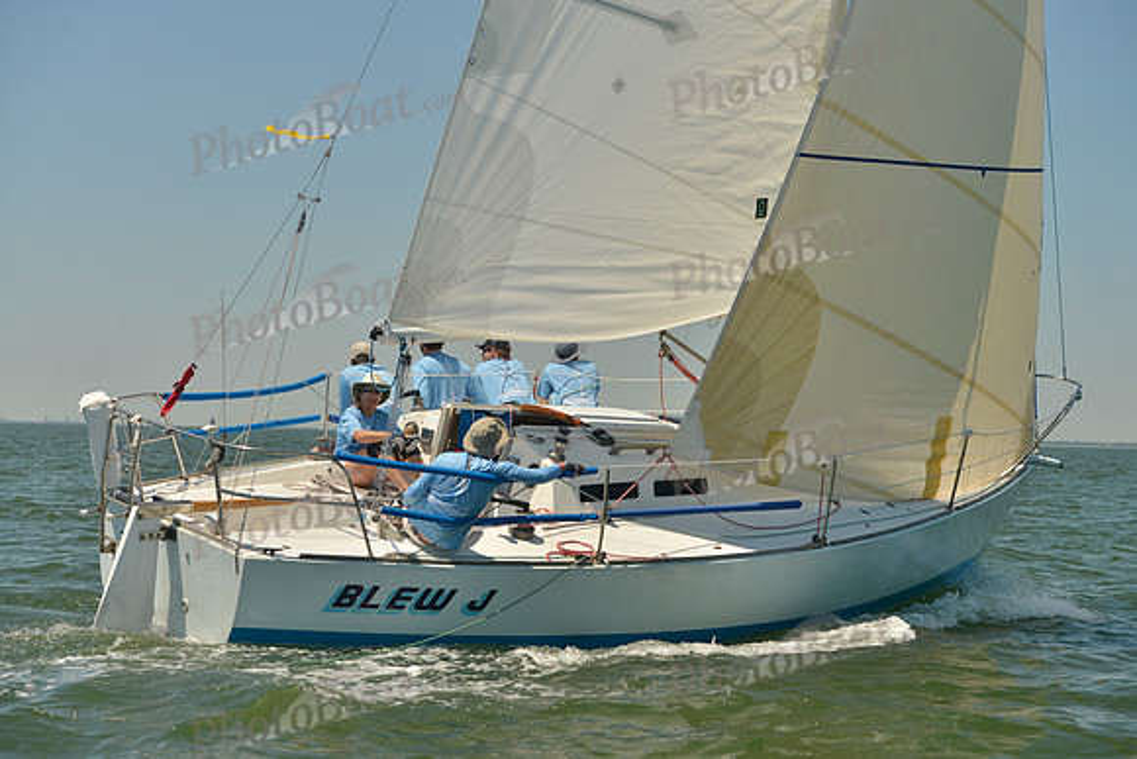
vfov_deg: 19.5
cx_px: 568
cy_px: 380
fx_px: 2211
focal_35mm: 70
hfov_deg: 28.8
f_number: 6.3
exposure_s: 1/640
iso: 200
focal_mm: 70
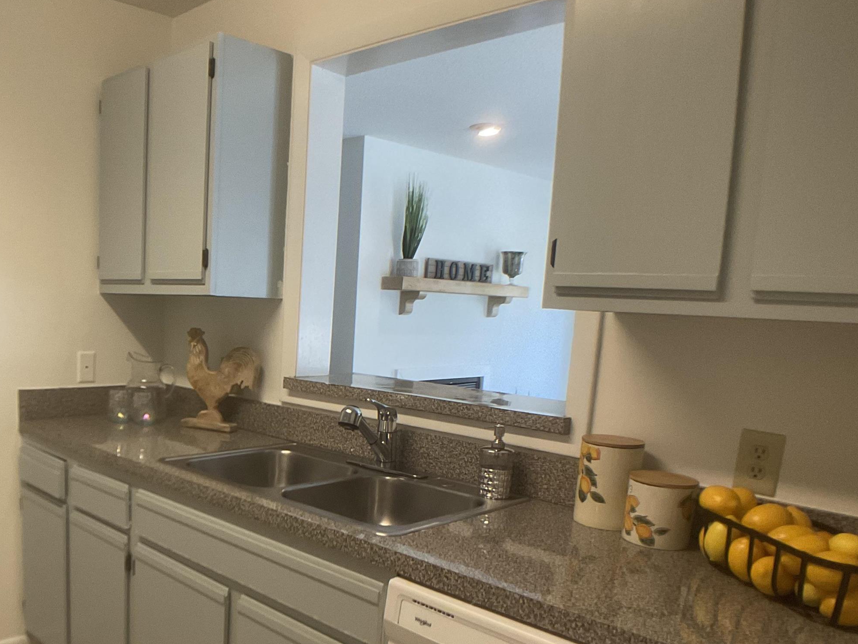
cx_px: 210
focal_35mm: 45
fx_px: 1115
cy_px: 433
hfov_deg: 40.8
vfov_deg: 31.9
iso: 100
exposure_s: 1/60
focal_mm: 3
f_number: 1.8
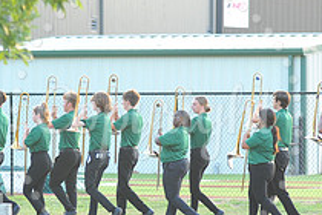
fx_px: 3577
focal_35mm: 400
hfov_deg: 5.2
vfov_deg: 3.4
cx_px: 156
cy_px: 118
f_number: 3.5
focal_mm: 145
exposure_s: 1/250
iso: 1000
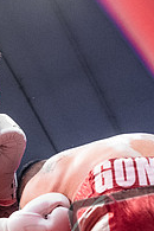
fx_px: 731
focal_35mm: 114
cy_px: 232
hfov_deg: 11.6
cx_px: -55
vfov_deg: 17.5
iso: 4000
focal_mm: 28
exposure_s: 1/1000
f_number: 2.8
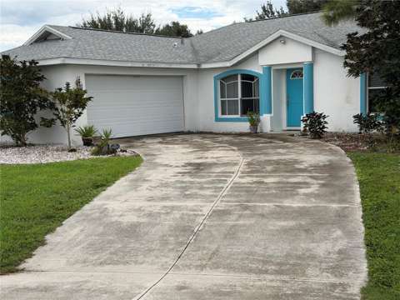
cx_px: 200
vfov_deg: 30.3
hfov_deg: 39.7
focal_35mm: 48
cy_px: 150
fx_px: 555
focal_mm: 6.76
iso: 64
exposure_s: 1/3704
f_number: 1.78
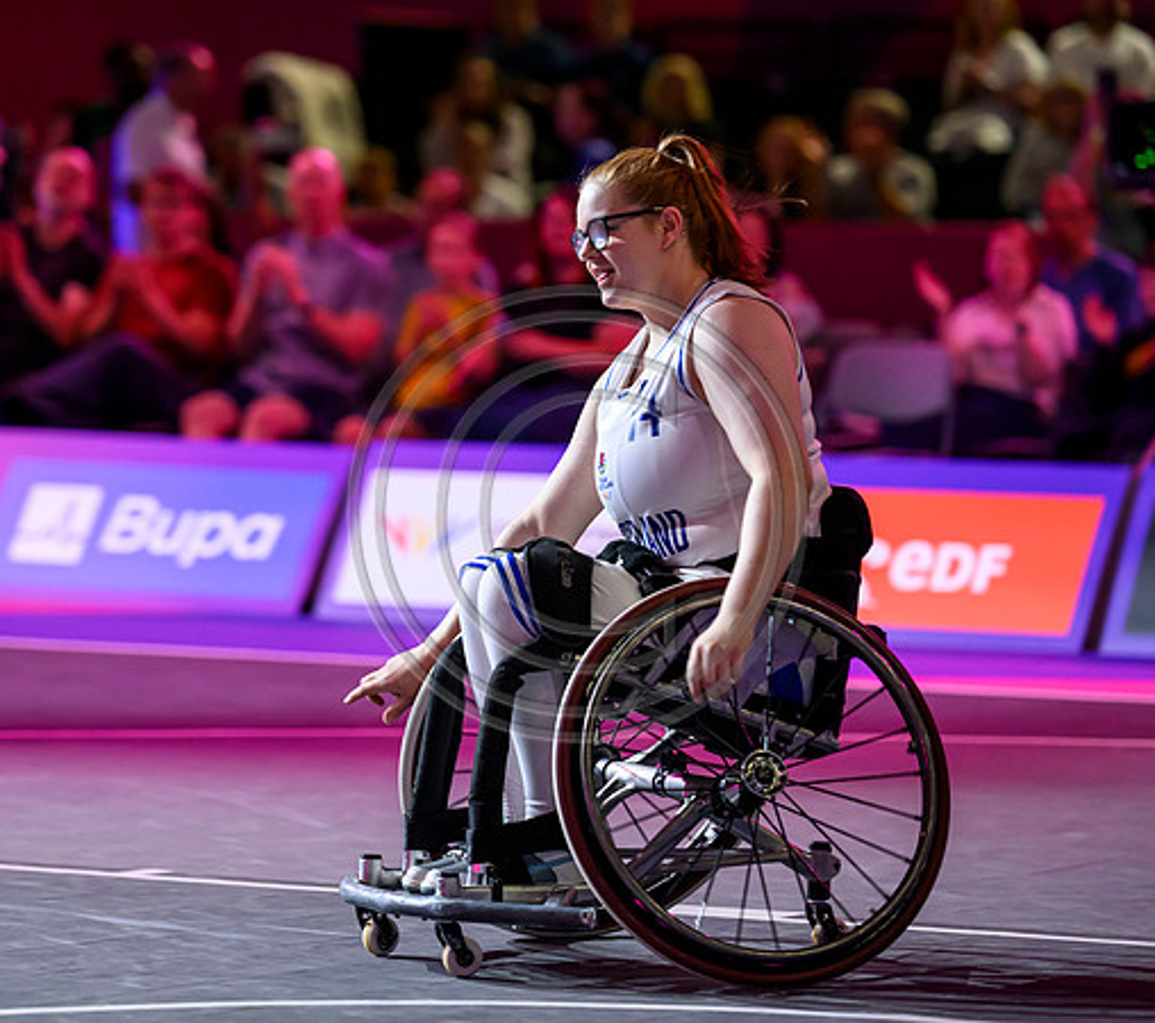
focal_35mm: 199
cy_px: 474
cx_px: 583
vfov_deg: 8.2
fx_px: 7103
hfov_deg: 9.3
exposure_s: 1/400
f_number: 3.2
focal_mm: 155
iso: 4000
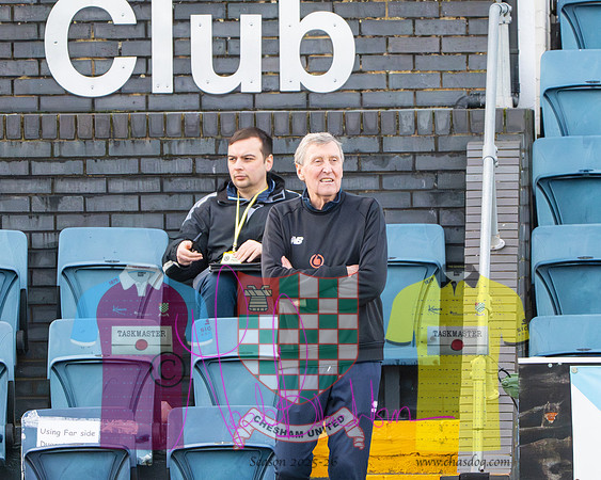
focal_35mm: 1099
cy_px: 251
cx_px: 385
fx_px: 19547
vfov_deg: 1.4
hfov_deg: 1.8
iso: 8000
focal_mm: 600
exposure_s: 1/5000
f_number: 6.3
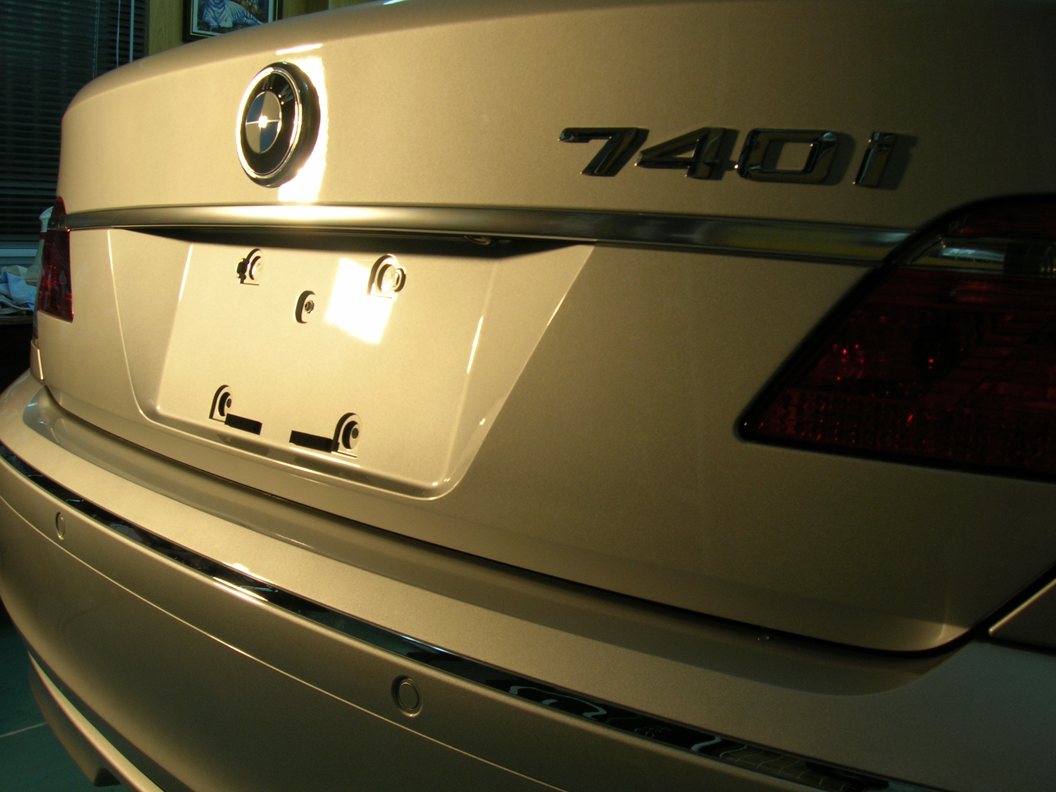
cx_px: 528
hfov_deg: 54.0
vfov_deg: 41.8
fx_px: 1037
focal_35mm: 34
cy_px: 396
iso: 50
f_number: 4.9
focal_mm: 5.7
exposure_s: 1/21.6
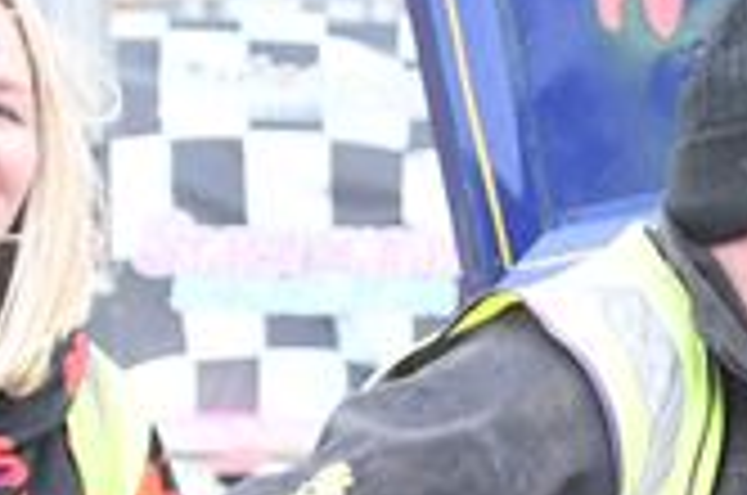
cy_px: 810
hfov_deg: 7.5
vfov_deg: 4.9
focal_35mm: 275
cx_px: 855
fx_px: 5695
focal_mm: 38
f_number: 4.2
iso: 1800
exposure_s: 1/500
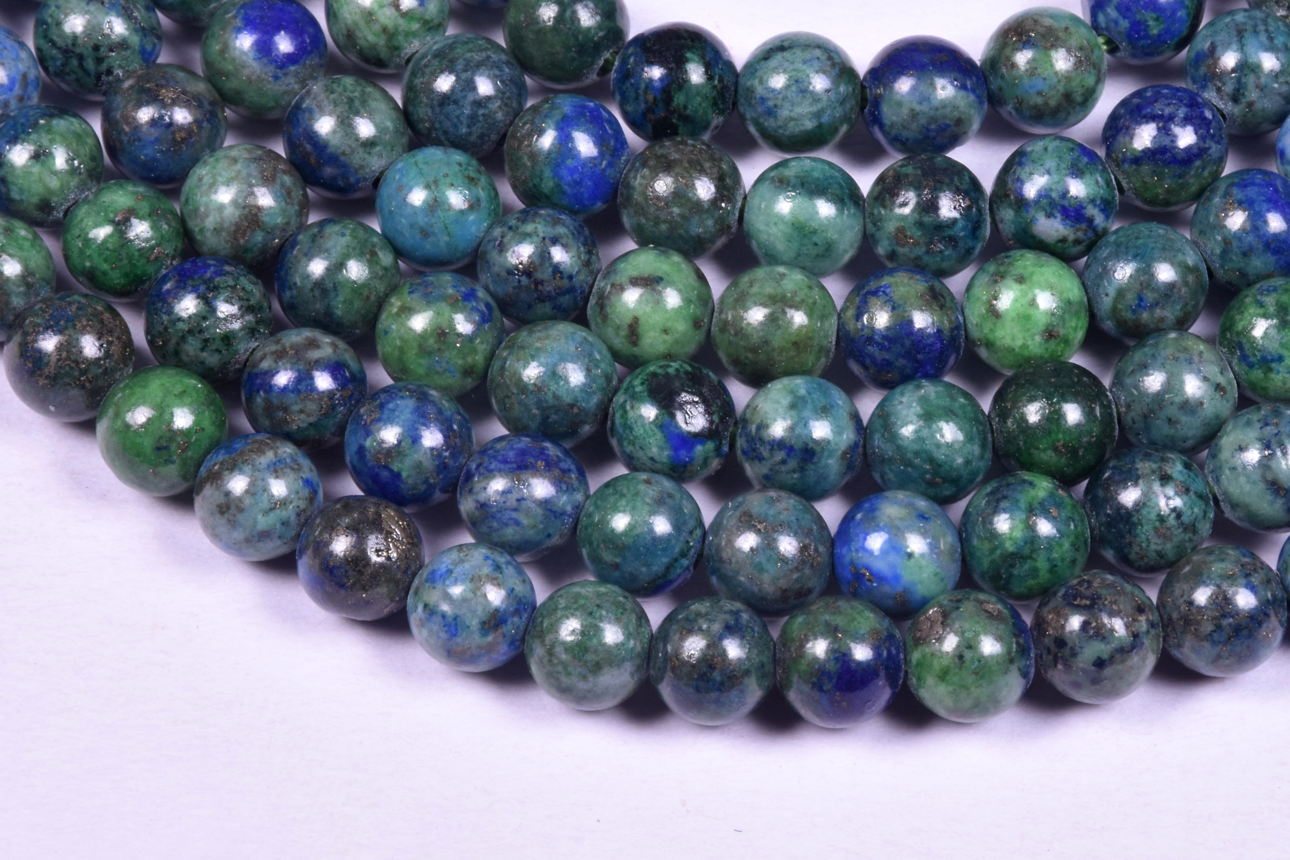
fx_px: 11968
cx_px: 820
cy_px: 256
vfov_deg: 4.1
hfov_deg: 6.2
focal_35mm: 334
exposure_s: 1/125
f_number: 22
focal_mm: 140
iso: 320
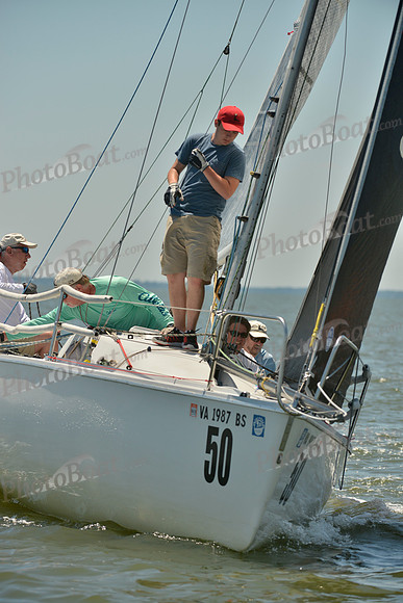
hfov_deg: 6.9
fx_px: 3356
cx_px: 202
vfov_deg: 10.3
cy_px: 302
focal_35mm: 200
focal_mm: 200
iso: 200
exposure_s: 1/1600
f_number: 5.6
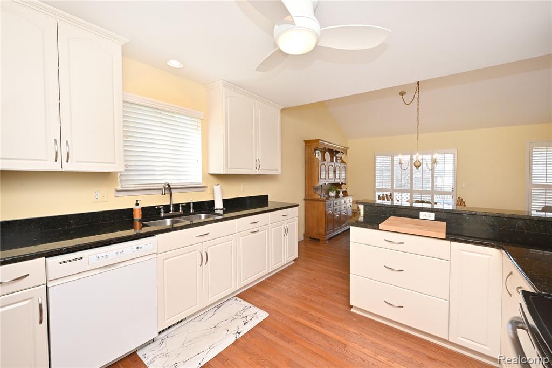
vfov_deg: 81.2
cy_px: 184
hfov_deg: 104.3
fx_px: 215
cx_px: 276
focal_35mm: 14
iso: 800
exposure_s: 1/60
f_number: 11
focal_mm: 14
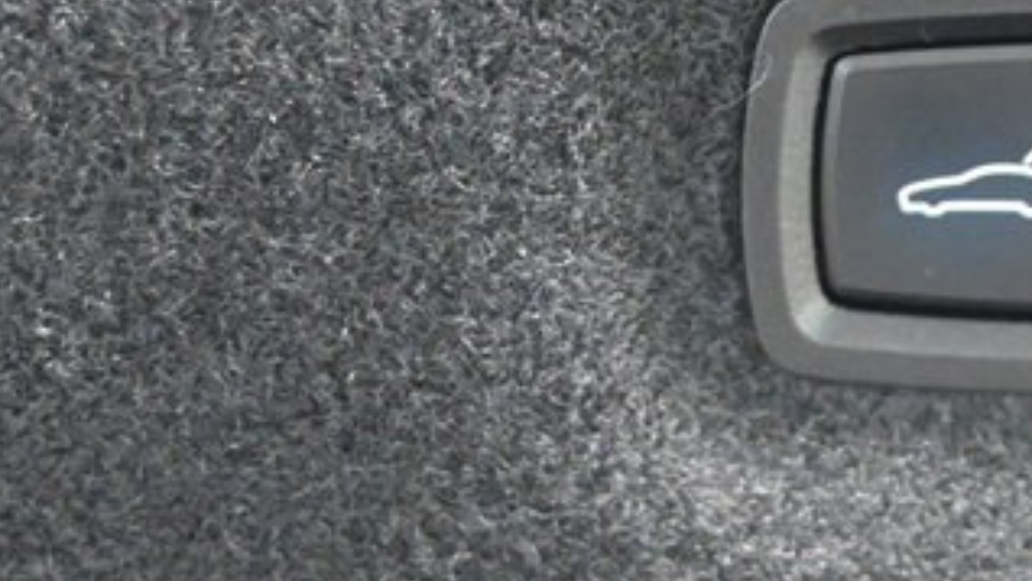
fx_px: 3839
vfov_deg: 8.7
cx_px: 1027
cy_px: 289
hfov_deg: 15.1
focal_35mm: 140
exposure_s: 1/60
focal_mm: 37
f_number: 5.3
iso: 8000
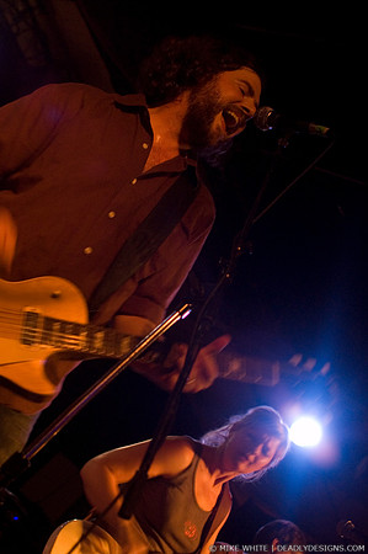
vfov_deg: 37.9
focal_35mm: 52
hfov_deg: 25.7
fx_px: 807
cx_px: 184
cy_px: 277
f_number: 2.8
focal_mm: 35
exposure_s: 1/25
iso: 800
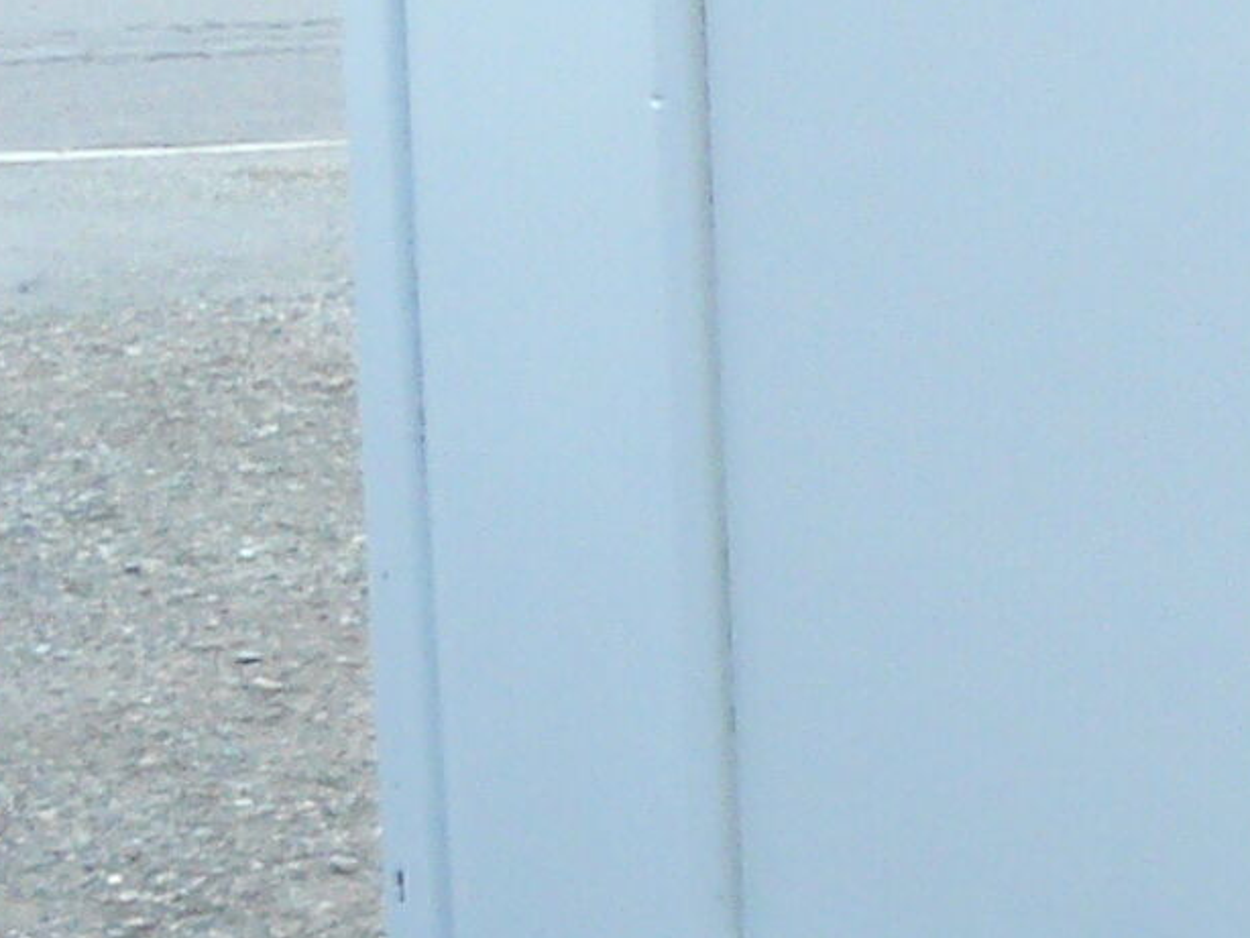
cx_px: 2121
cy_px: 912
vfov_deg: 8.2
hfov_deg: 10.4
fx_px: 6502
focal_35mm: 180
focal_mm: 6
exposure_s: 1/30
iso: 125
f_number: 2.8
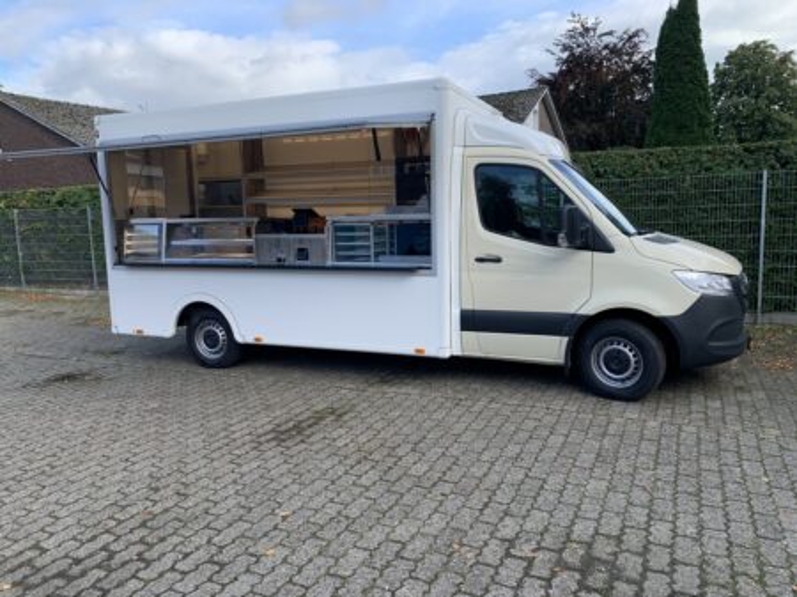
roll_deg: +2.5
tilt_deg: -8.1
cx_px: 398
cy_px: 298
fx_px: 598
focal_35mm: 26
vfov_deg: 53.0
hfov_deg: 67.3
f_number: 1.8
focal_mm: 4.25
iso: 25
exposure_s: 1/635
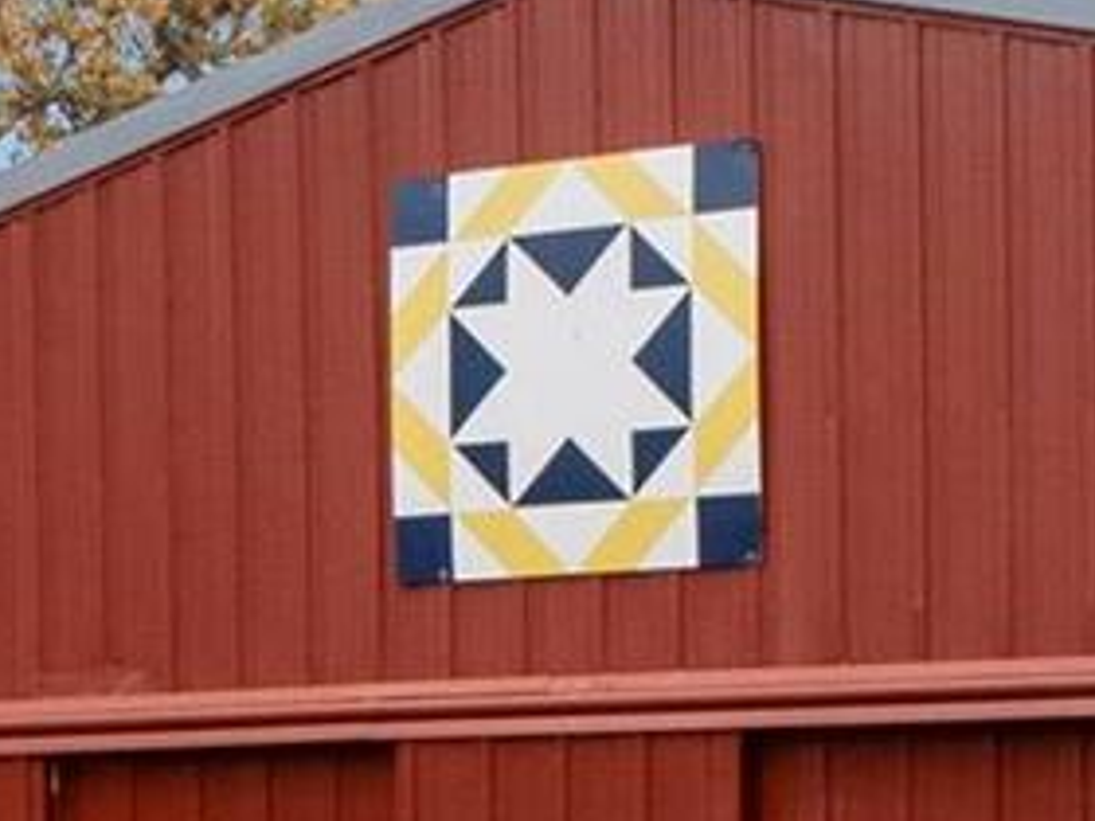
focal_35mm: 99
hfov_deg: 19.8
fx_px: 3132
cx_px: 731
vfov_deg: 14.4
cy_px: 1048
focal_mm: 9
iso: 400
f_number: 8
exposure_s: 1/200
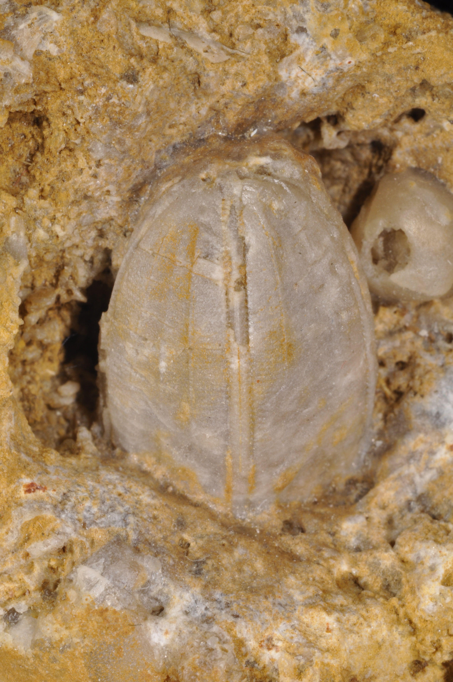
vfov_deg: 22.6
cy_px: 341
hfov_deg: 15.2
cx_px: 226
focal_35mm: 90
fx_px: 1703
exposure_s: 1/6
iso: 200
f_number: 45
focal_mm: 60
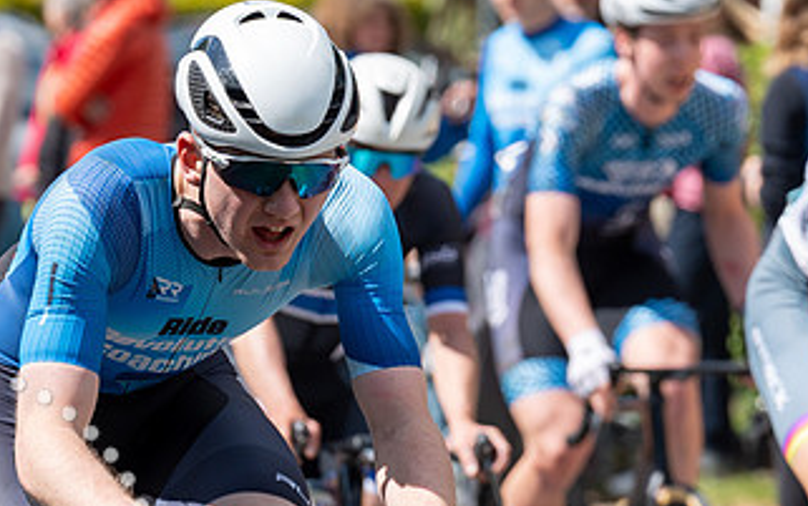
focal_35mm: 432
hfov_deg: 4.9
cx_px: 51
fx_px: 9518
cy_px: 286
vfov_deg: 3.0
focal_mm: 171
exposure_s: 1/1000
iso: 250
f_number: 5.6
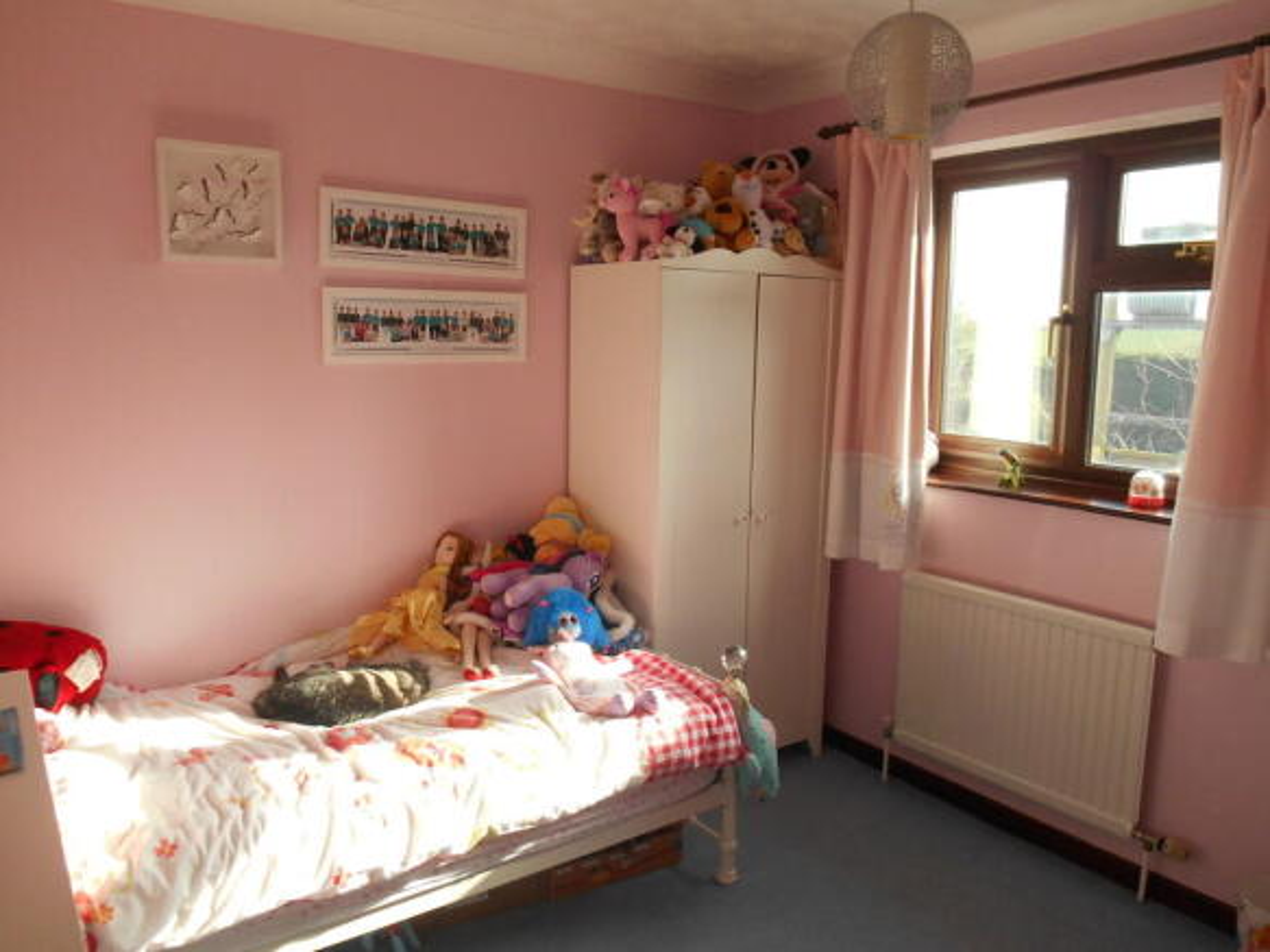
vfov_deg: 53.0
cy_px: 476
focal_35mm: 26
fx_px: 954
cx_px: 635
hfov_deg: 67.3
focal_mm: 4.7
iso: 220
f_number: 3.4
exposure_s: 1/250
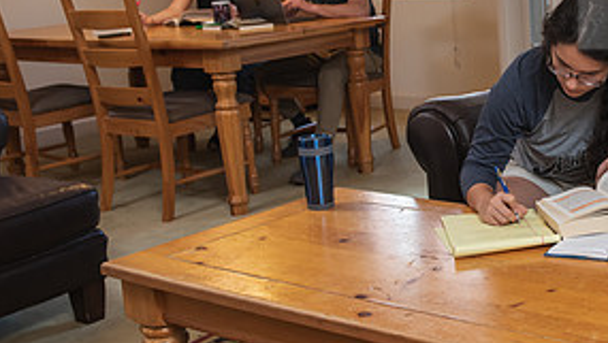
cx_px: 514
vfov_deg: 18.3
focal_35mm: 66
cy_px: 129
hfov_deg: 30.8
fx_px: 1065
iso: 1000
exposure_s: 1/80
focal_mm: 31
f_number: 4.5
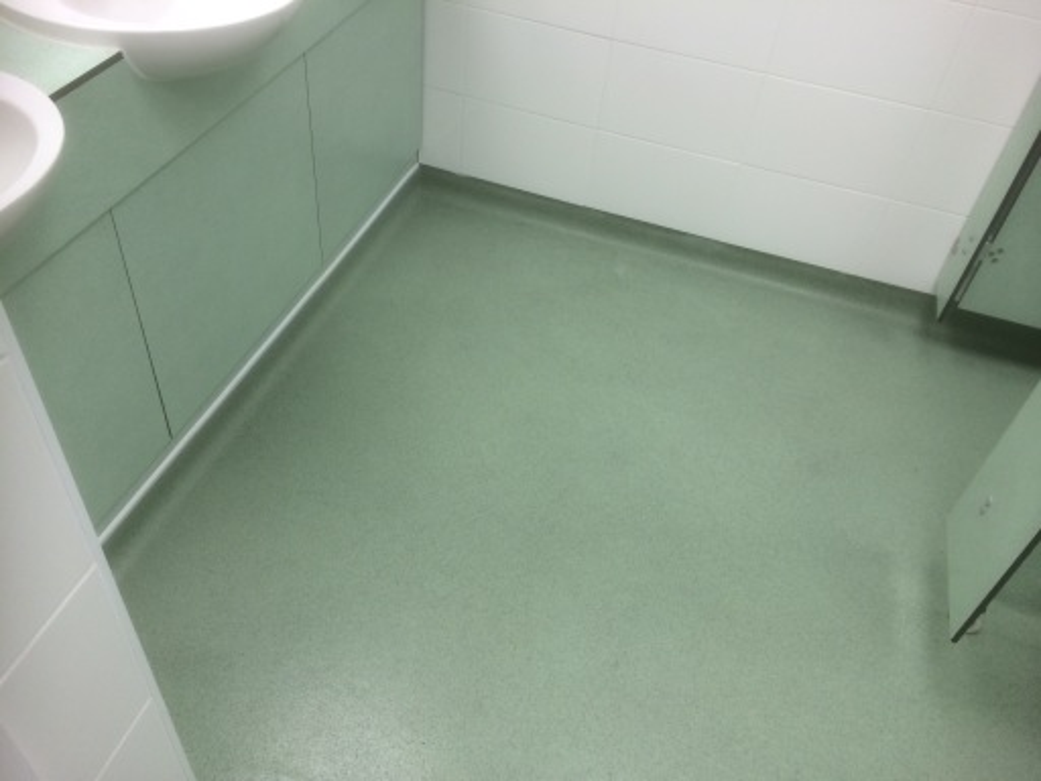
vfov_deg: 46.8
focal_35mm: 30
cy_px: 390
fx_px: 902
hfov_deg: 60.0
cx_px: 520
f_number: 2.2
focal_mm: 4.12
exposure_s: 1/40
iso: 40
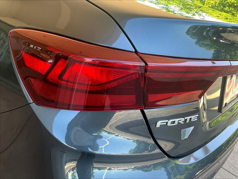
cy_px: 90
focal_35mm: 29
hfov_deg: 61.7
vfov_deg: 48.2
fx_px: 199
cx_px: 119
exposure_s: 1/122
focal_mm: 3
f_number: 1.8
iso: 40
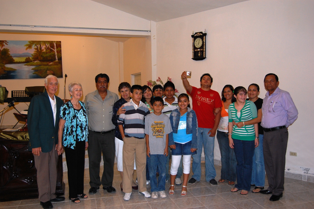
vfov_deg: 39.9
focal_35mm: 33
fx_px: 288
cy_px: 104
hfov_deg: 57.3
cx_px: 157
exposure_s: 1/60
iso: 400
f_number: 3.8
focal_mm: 22
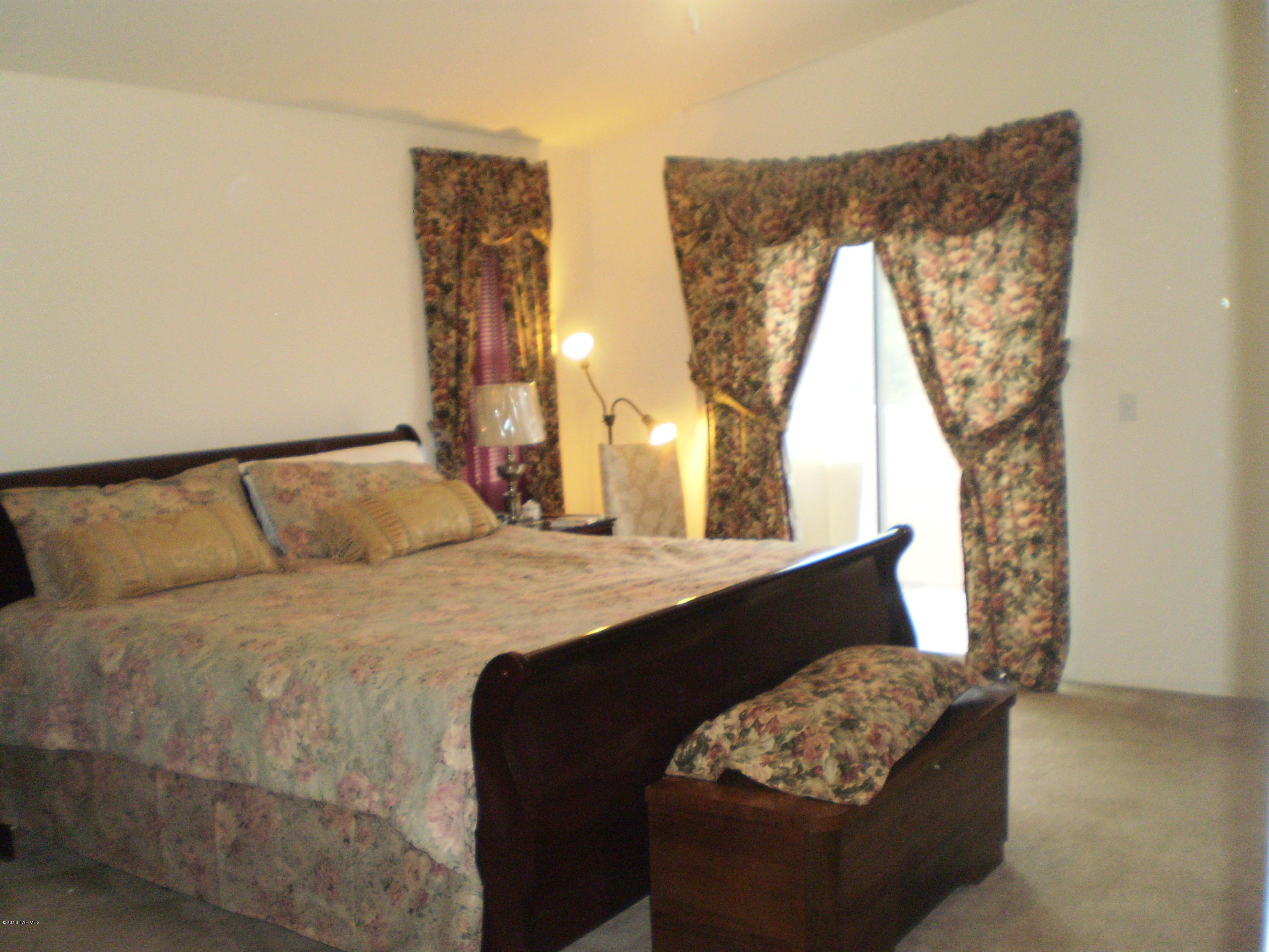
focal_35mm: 36
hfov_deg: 51.4
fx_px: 1320
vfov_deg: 39.7
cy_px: 476
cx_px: 634
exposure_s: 1/30
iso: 250
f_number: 3.1
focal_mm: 6.3
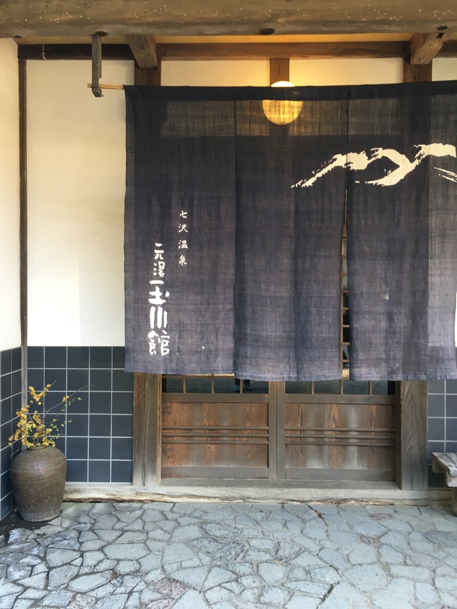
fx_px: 510
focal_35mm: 29
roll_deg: +1.2
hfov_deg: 48.2
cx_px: 228
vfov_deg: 61.7
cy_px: 304
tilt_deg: -2.6
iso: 50
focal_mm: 4.15
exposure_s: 1/30
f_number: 2.2
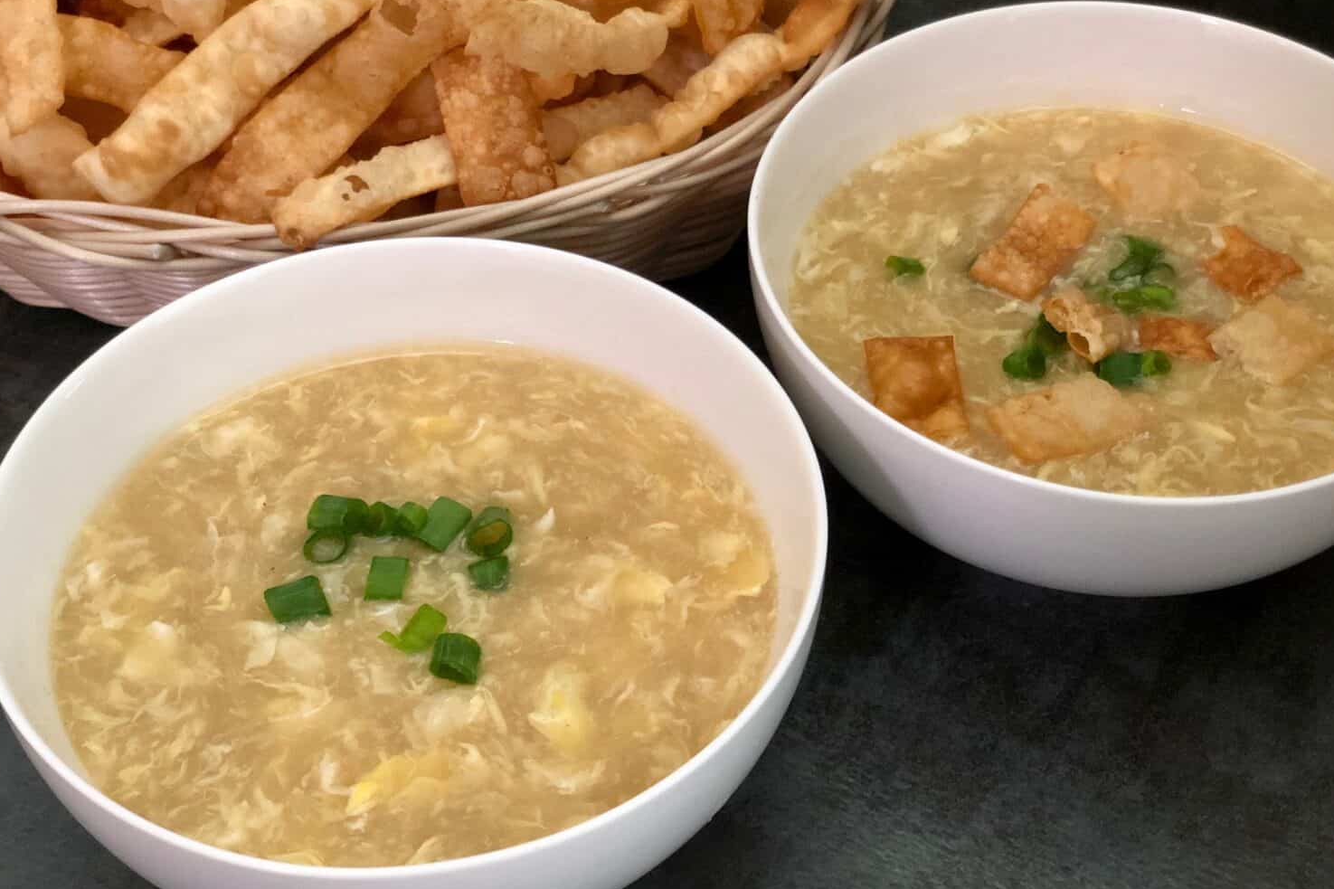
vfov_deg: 24.6
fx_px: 2038
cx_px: 664
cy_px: 446
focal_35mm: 55
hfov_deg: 36.2
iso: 160
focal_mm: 6
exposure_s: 1/13
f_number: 2.4
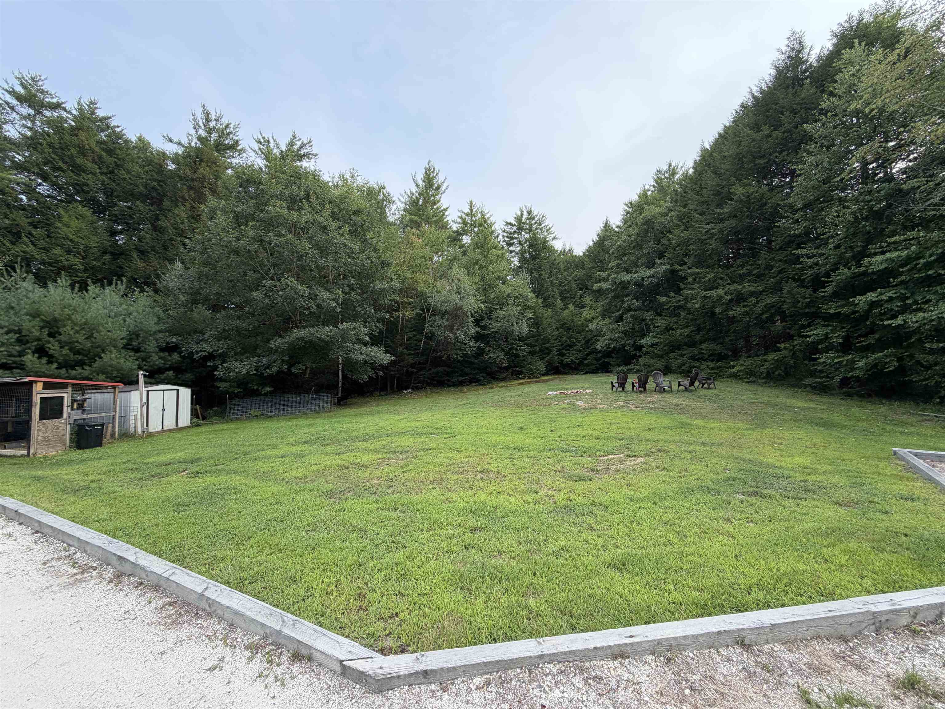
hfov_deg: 102.1
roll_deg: +0.5
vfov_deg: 85.7
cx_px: 472
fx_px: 382
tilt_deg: +3.2
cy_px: 354
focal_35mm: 14
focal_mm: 2.22
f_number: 2.2
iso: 50
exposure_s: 1/121
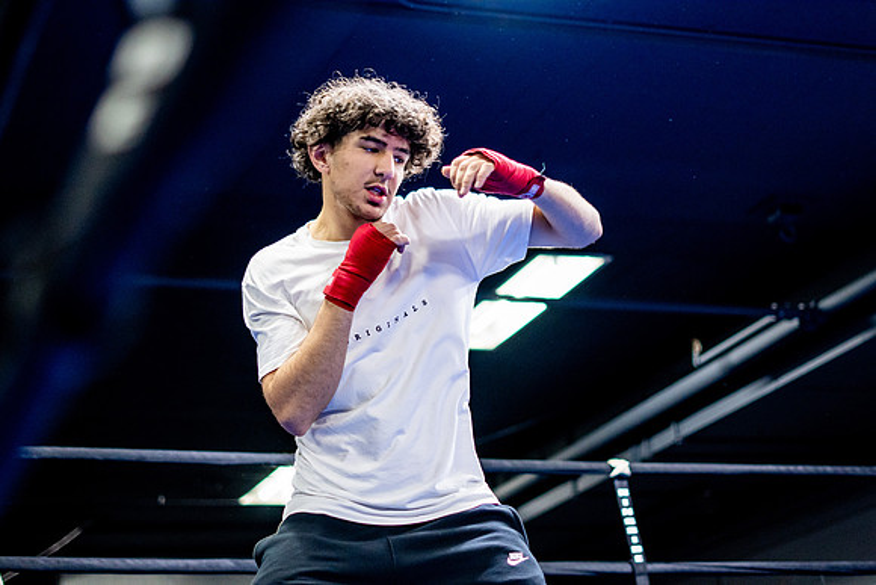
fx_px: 1825
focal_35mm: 75
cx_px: 438
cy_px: 292
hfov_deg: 27.0
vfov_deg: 18.2
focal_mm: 50
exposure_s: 1/500
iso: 2000
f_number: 1.8
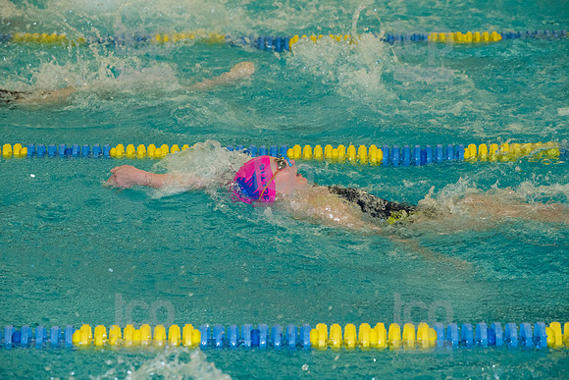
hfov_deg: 15.8
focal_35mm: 130
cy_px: 190
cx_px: 284
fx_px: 2055
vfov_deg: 10.6
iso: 2000
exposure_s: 1/250
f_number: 5.6
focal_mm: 130
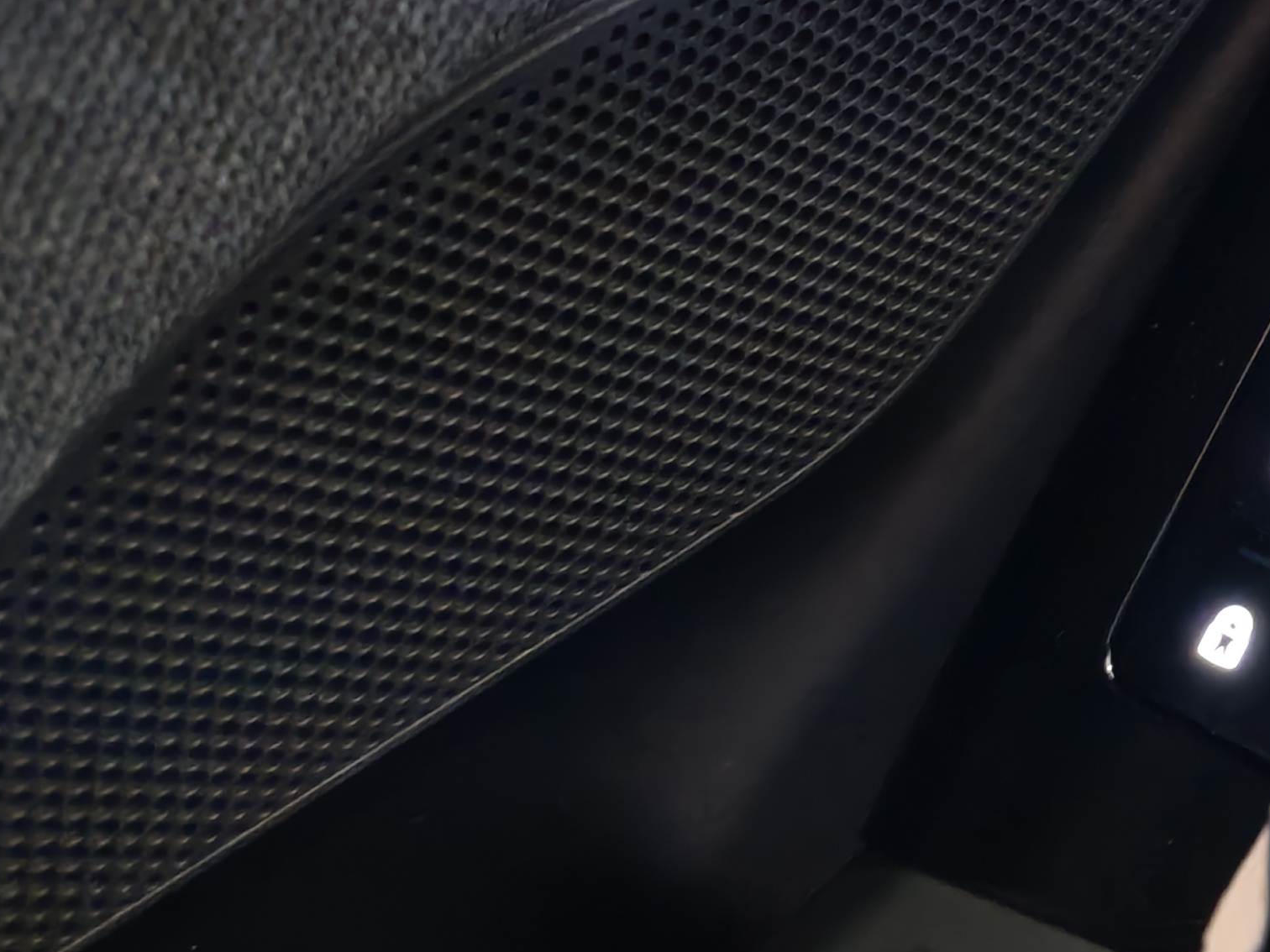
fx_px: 3082
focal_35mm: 84
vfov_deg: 17.4
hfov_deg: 20.9
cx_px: 1713
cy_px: 172
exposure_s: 1/25
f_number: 1.9
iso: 2937
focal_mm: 6.12
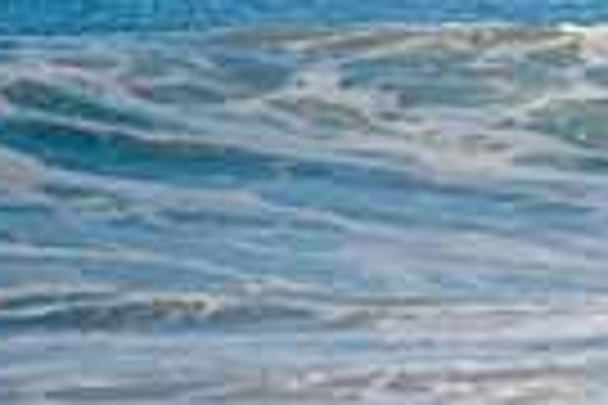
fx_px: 36308
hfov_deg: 1.0
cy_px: -362
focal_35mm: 2150
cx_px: 1171
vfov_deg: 0.6
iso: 220
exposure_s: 1/1600
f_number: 5.6
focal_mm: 500
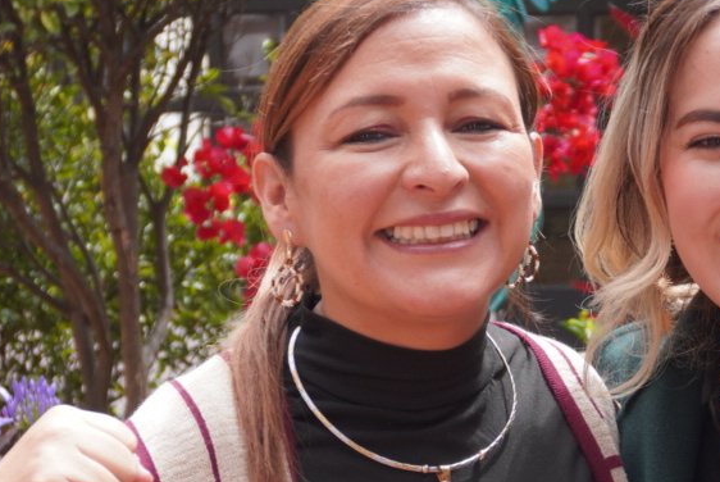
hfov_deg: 17.5
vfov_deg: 11.7
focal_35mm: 116
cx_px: 503
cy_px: 427
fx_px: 2331
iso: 100
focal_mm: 27
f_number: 4.5
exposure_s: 1/200
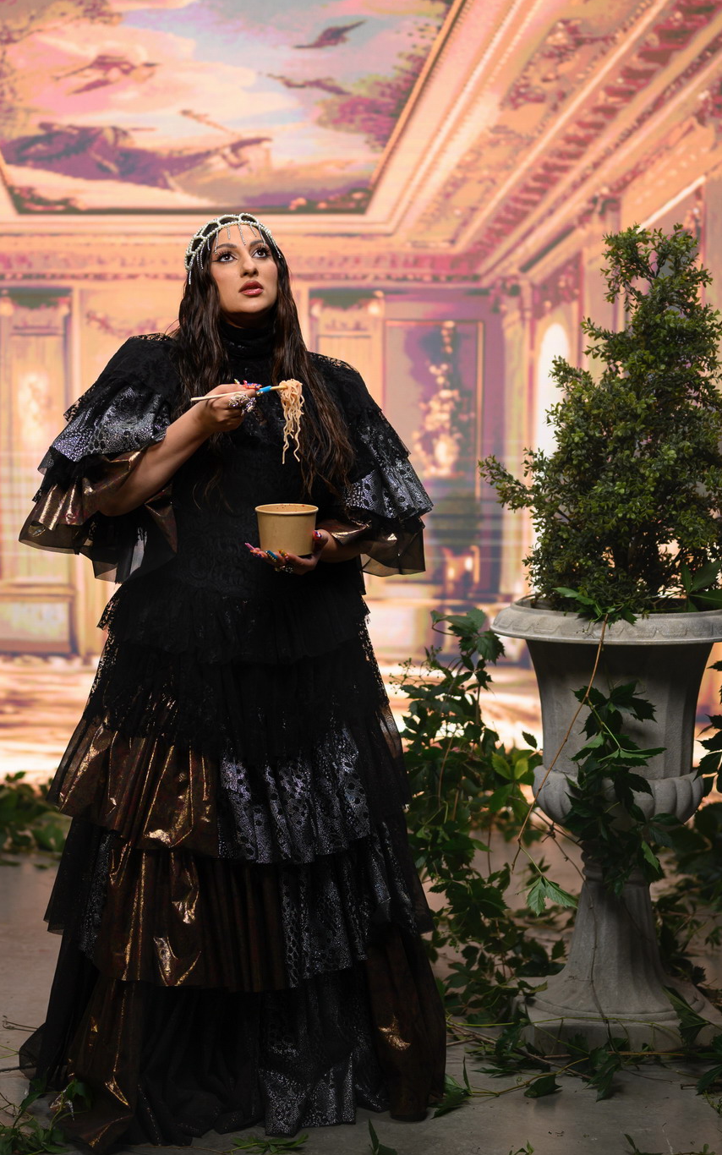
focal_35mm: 77
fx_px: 2424
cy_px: 578
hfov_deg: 16.9
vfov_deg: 26.8
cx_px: 216
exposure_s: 1/125
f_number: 1.8
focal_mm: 50
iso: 200
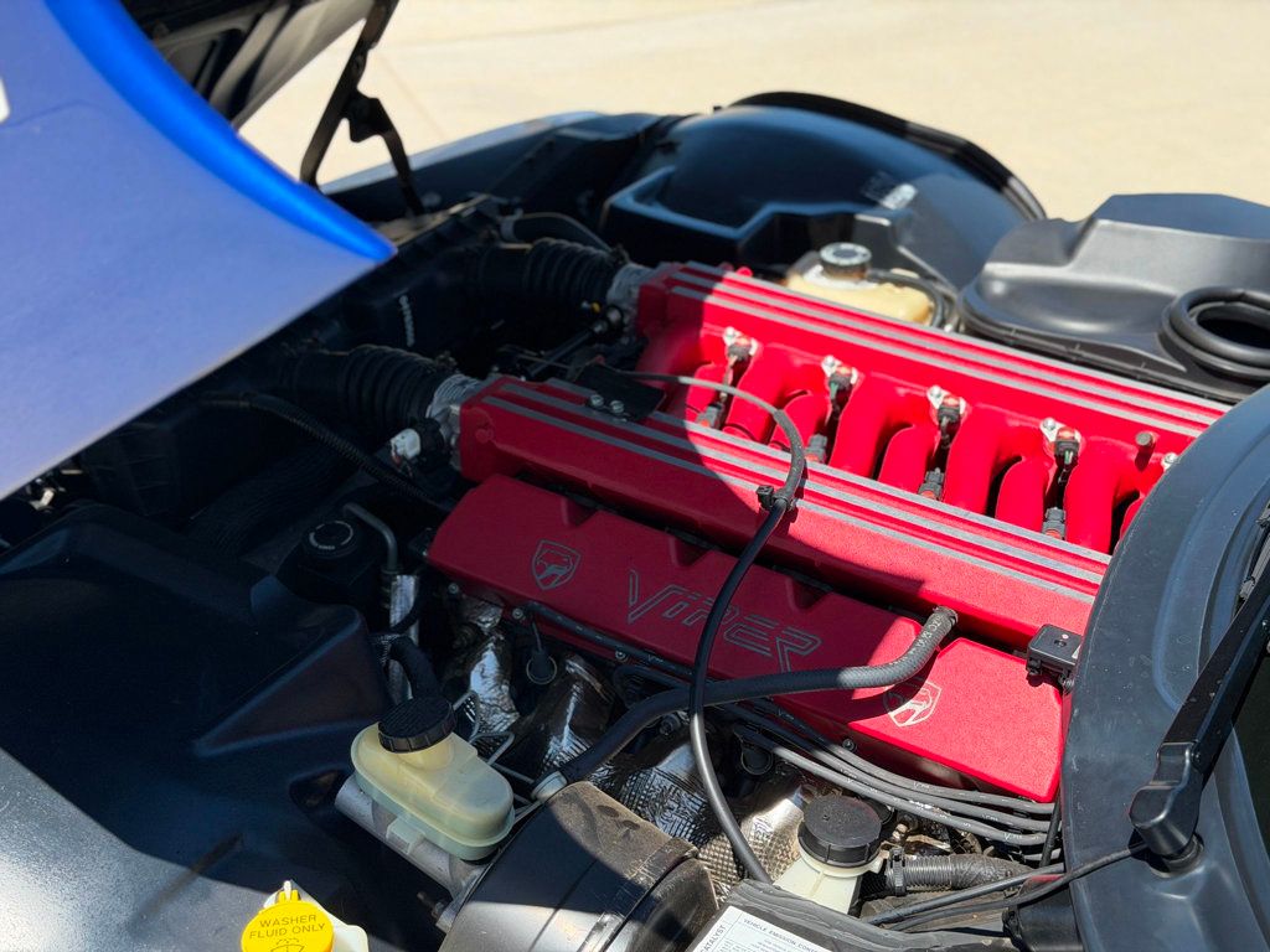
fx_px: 1761
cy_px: 476
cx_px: 635
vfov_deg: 30.3
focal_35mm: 48
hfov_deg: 39.7
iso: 64
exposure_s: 1/2415
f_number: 1.78
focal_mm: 6.76
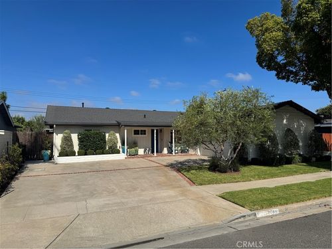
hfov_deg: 71.6
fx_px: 230
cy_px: 124
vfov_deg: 56.8
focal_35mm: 24
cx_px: 166
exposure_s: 1/7092
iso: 80
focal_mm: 6.76
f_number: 1.78
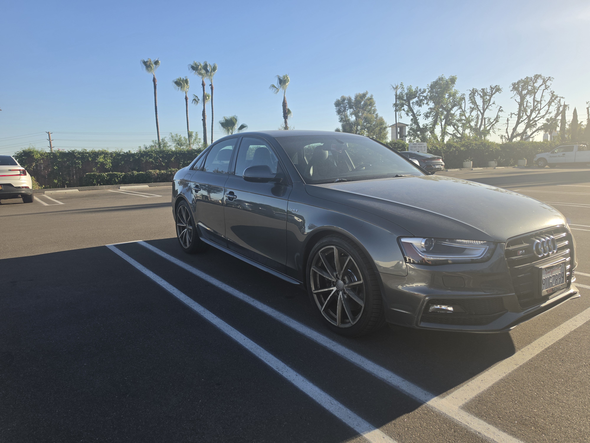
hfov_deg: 73.9
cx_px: 295
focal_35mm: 23
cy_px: 222
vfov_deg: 58.9
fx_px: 392
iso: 64
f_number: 1.4
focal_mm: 6.5
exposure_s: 1/4648
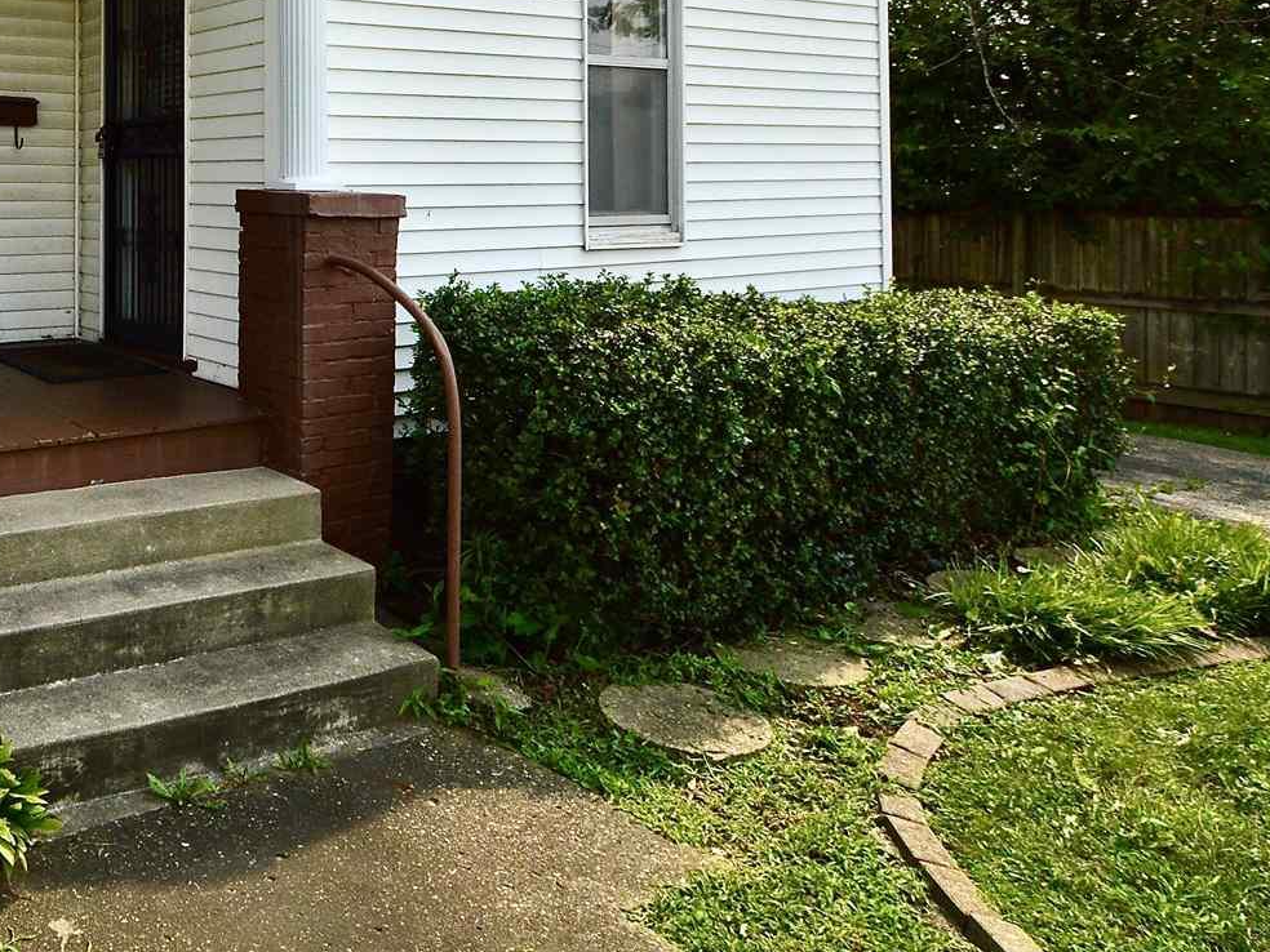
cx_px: 62
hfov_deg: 50.9
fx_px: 1101
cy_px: 159
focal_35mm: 30
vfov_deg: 44.0
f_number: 11
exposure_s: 1/500
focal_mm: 10
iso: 400
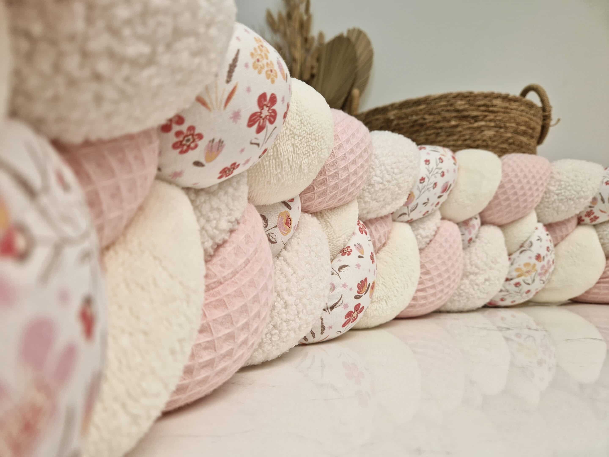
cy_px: 228
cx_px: 304
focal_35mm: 23
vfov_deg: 58.9
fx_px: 405
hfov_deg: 73.9
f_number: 1.8
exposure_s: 1/100
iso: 64
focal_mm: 5.4
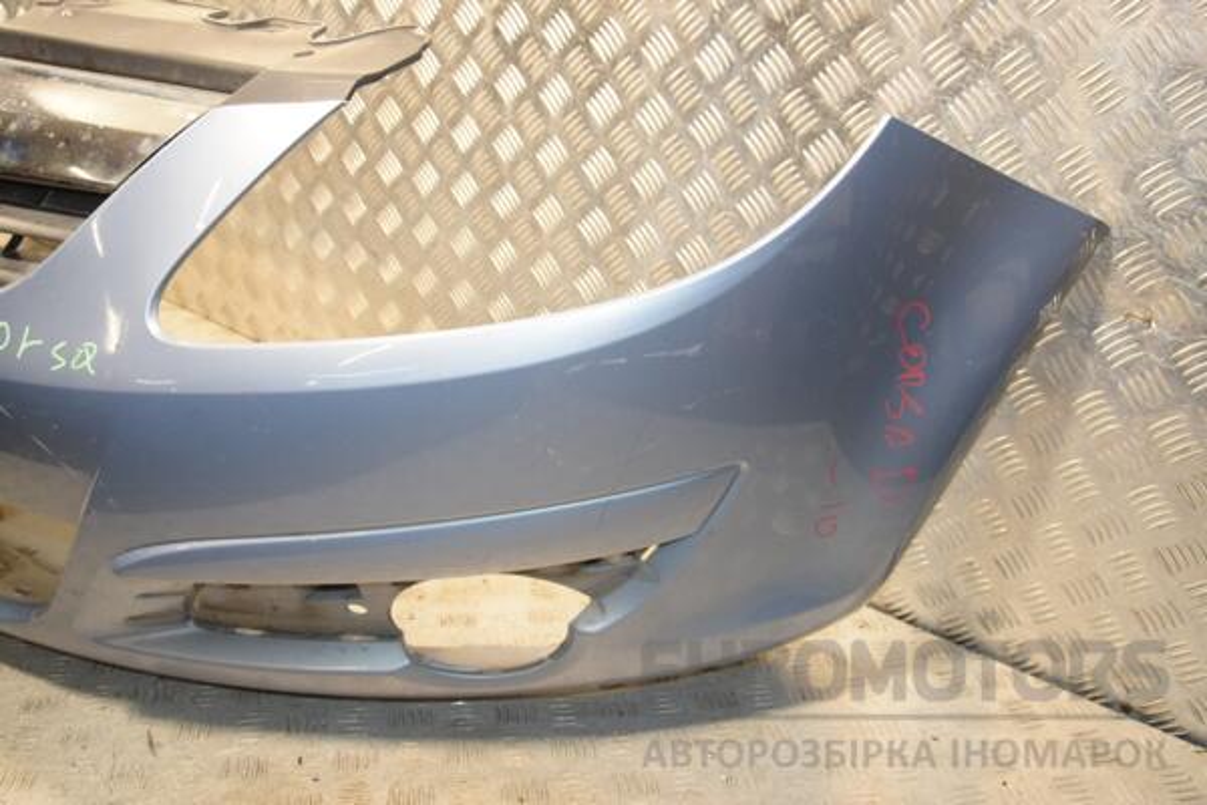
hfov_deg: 57.2
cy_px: 402
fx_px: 1106
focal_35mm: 33
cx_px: 604
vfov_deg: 40.0
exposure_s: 1/160
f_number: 5
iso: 800
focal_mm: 22
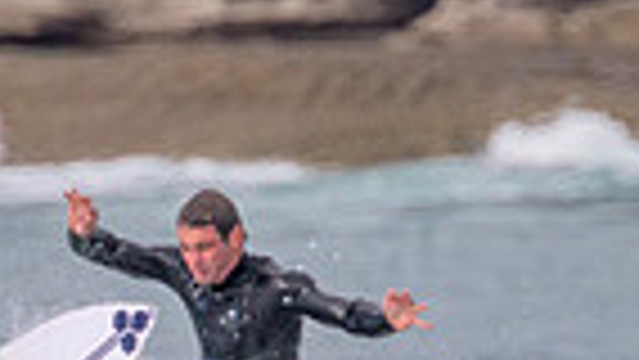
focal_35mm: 3433
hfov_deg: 0.6
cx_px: 243
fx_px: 58190
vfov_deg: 0.4
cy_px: 542
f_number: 11
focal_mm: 800
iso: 1100
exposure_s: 1/2000
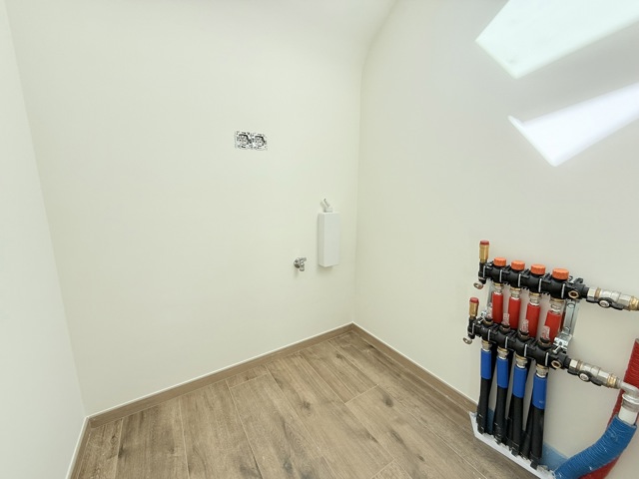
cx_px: 320
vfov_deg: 85.7
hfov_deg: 102.1
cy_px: 240
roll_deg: -0.2
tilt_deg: -10.0
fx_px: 258
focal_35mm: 14
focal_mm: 2.22
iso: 50
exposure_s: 1/282
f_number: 2.2
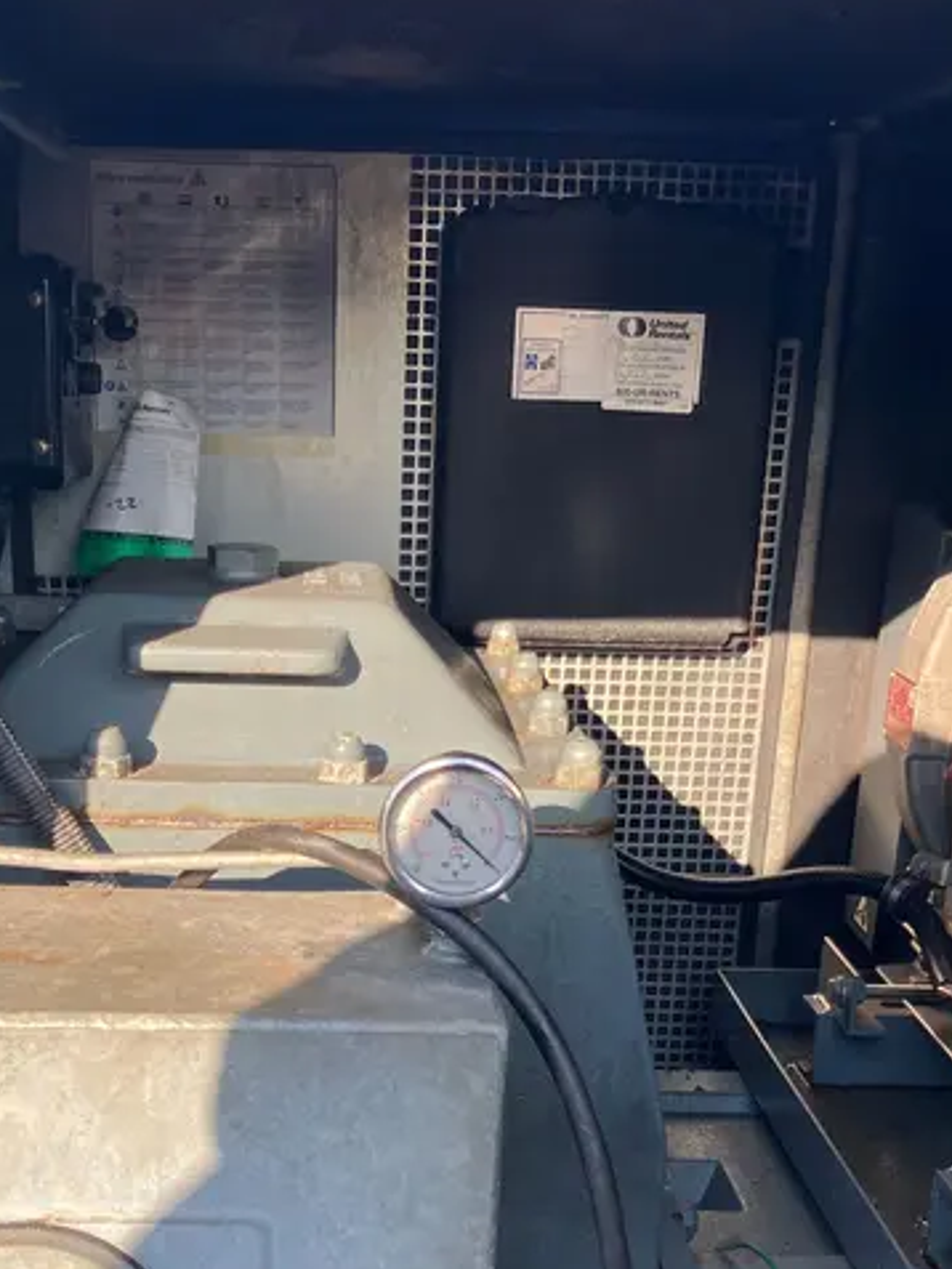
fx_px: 1576
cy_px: 898
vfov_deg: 42.9
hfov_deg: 33.6
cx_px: 417
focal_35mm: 43
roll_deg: -2.9
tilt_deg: -15.1
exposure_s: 1/307
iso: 32
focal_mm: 3.99
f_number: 1.8
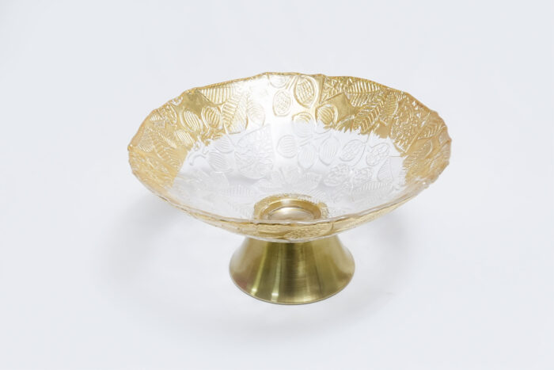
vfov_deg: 17.5
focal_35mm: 78
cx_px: 277
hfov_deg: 26.0
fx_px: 1201
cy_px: 185
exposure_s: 1/125
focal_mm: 52
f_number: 10
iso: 3200
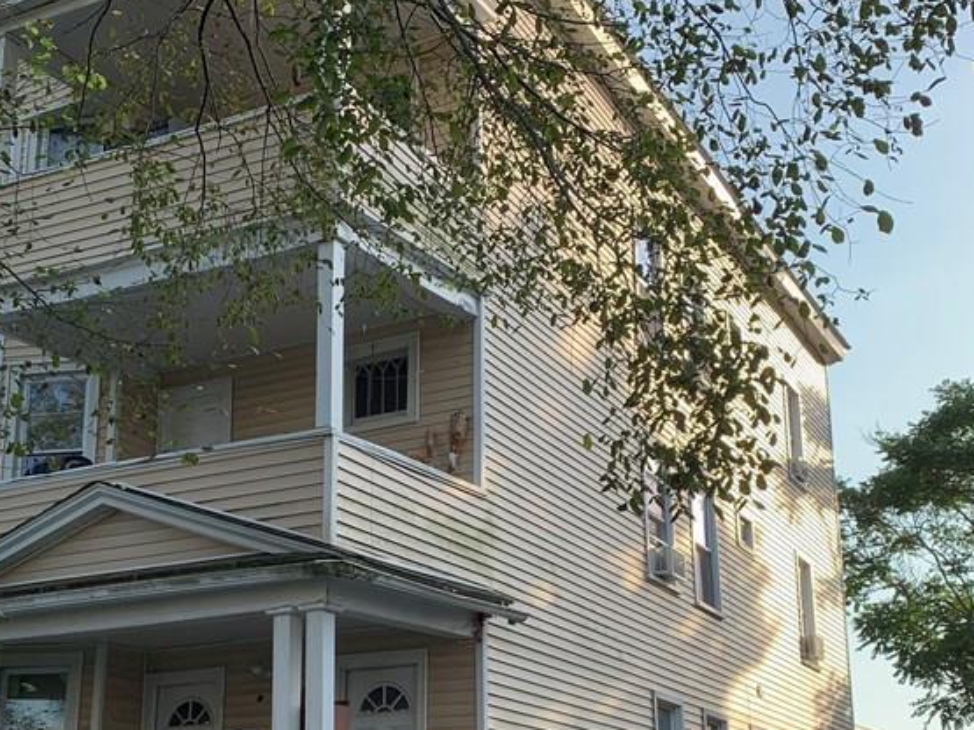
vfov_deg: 29.7
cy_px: 553
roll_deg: -0.5
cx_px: 397
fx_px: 1350
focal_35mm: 48
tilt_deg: +15.0
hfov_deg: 39.5
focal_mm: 4.25
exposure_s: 1/1021
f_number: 1.8
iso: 25
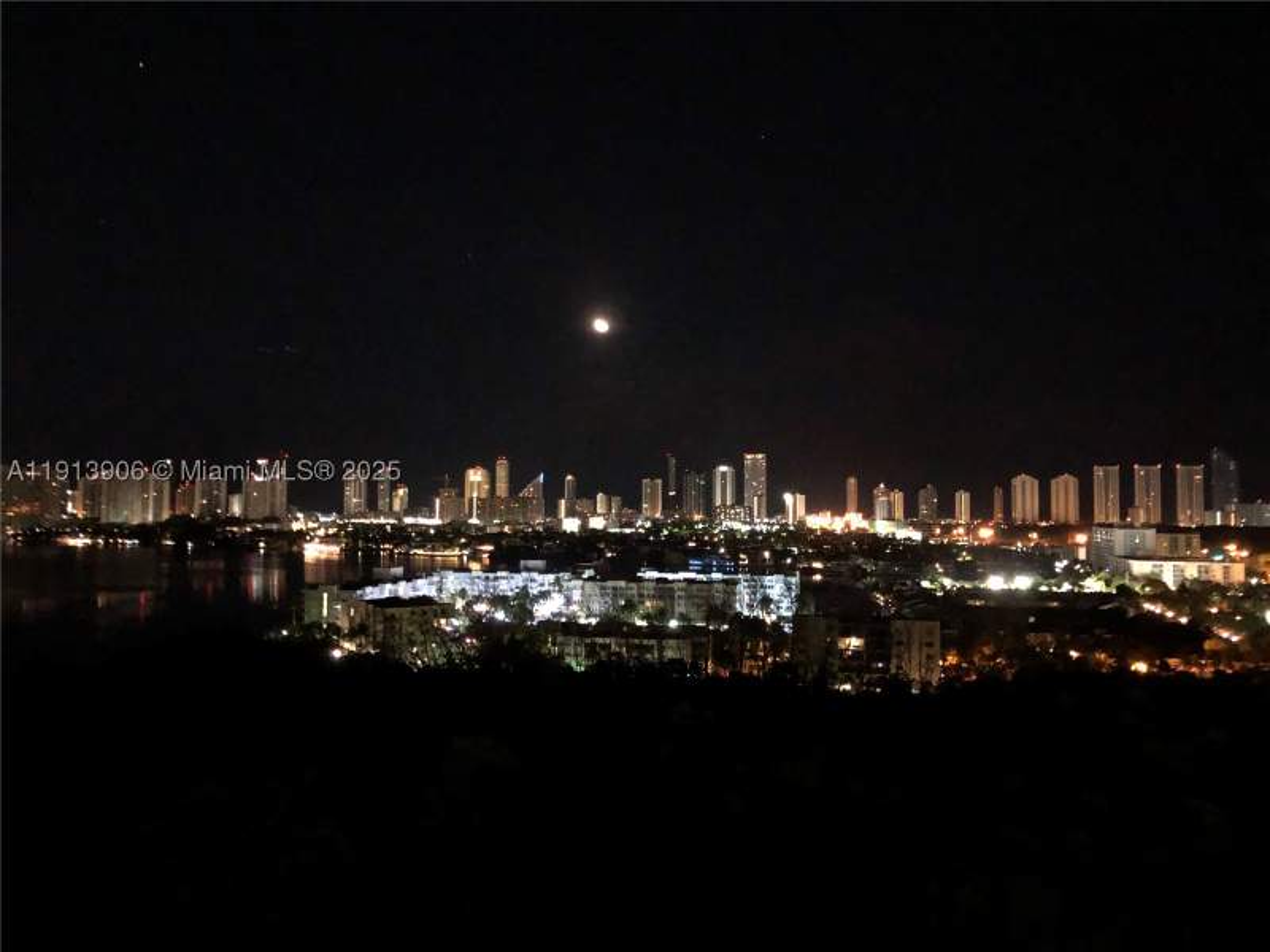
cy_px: 476
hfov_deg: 63.4
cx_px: 635
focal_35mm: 28
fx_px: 1027
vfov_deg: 49.7
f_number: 1.8
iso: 1250
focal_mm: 4
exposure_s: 1/4
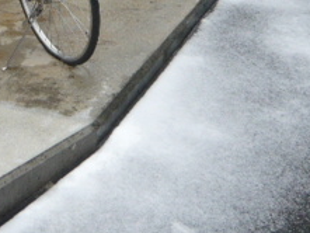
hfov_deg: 23.4
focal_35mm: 81
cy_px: -45
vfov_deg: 17.4
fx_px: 726
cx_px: 27
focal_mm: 4.6
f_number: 2.8
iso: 100
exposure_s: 1/200
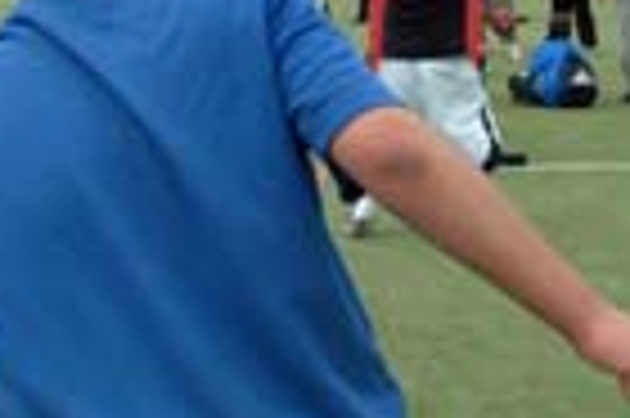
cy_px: -189
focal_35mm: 106
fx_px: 1853
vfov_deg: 12.3
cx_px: 333
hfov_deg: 19.3
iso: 400
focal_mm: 22
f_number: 9.5
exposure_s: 1/350
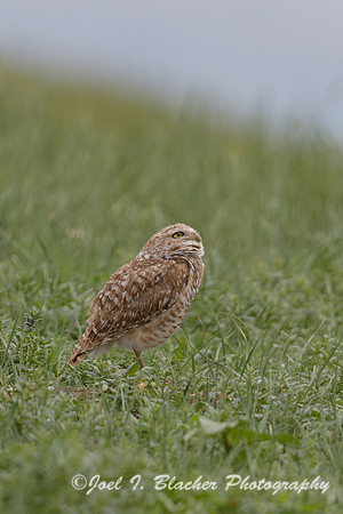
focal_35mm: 750
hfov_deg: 1.8
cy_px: 257
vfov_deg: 2.7
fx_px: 10718
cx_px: 172
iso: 360
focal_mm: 500
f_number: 5.6
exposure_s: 1/2500
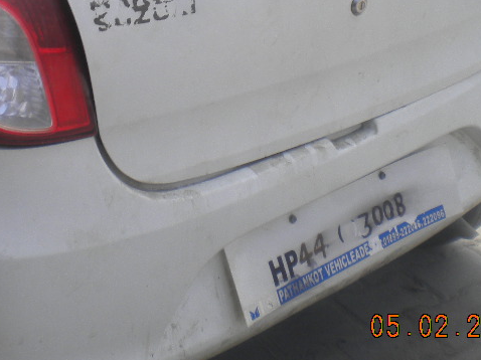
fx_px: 1042
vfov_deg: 19.2
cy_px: 21
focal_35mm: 75
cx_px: 172
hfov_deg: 25.9
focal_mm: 6.3
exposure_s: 1/137
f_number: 4.6
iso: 80
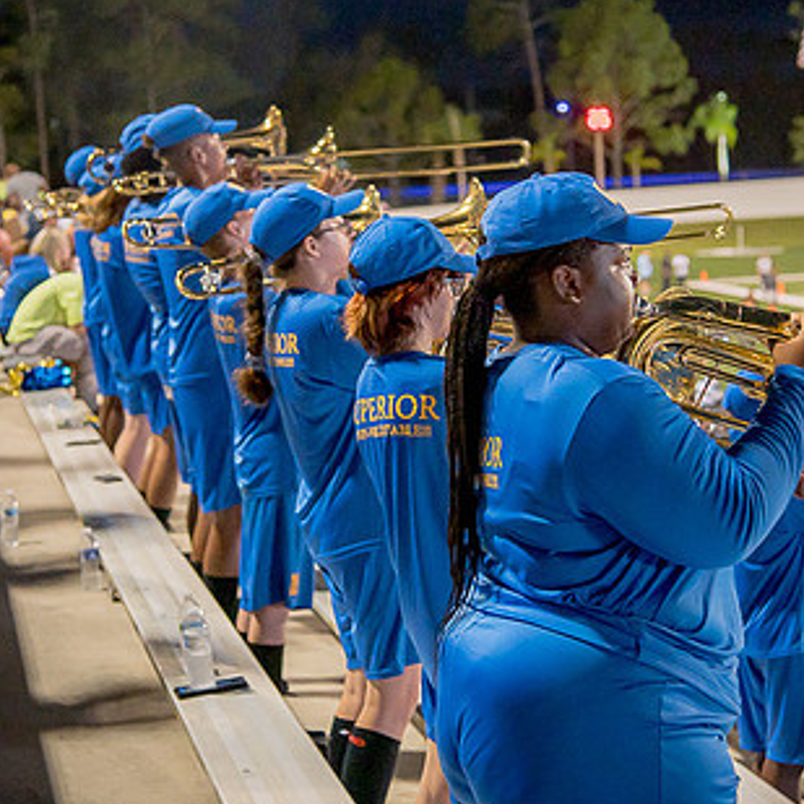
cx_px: 442
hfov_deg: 17.6
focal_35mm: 99
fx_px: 2601
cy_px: 343
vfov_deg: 17.6
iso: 2000
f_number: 4
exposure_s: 1/200
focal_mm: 62
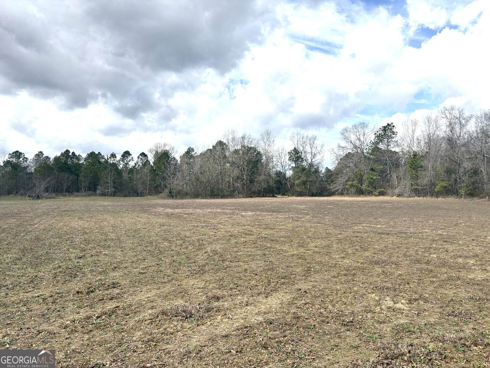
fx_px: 368
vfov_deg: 53.1
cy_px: 184
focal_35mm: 26
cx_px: 245
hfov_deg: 67.3
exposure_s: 1/4065
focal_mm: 5.96
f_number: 1.6
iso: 50
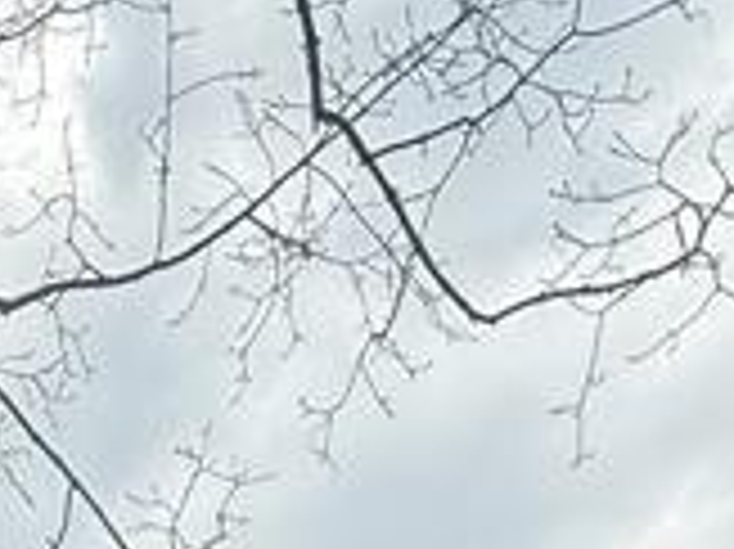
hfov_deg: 21.0
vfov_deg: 12.2
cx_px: -108
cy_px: 1426
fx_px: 1865
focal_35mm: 88
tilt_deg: +0.8
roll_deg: +1.3
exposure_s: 1/701
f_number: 2.2
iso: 50
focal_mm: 2.22
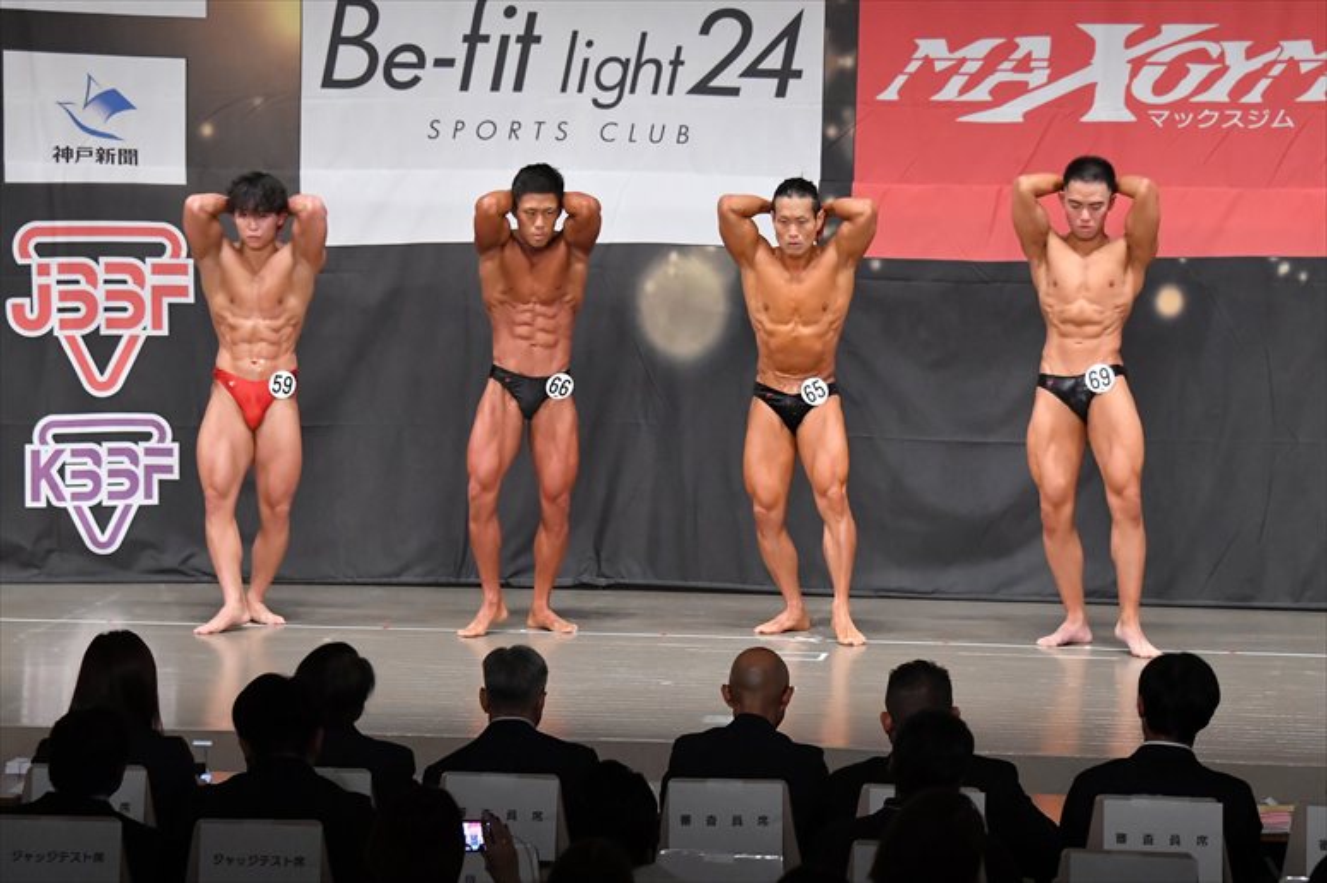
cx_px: 664
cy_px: 442
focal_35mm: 138
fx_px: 5084
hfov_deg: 14.9
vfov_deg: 9.9
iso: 6400
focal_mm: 92
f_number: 5.6
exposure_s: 1/400
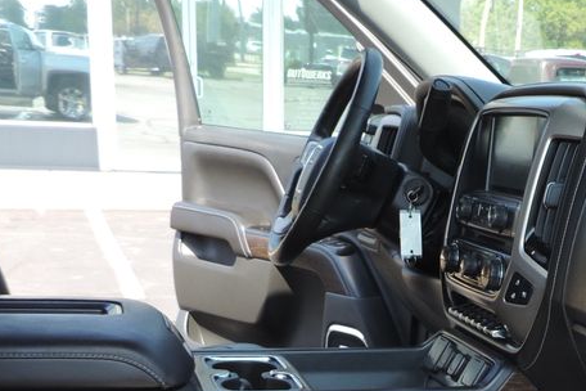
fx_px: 1139
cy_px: 464
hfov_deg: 28.1
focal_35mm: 70
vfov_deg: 18.5
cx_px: 484
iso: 80
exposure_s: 1/160
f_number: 3
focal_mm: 4.3
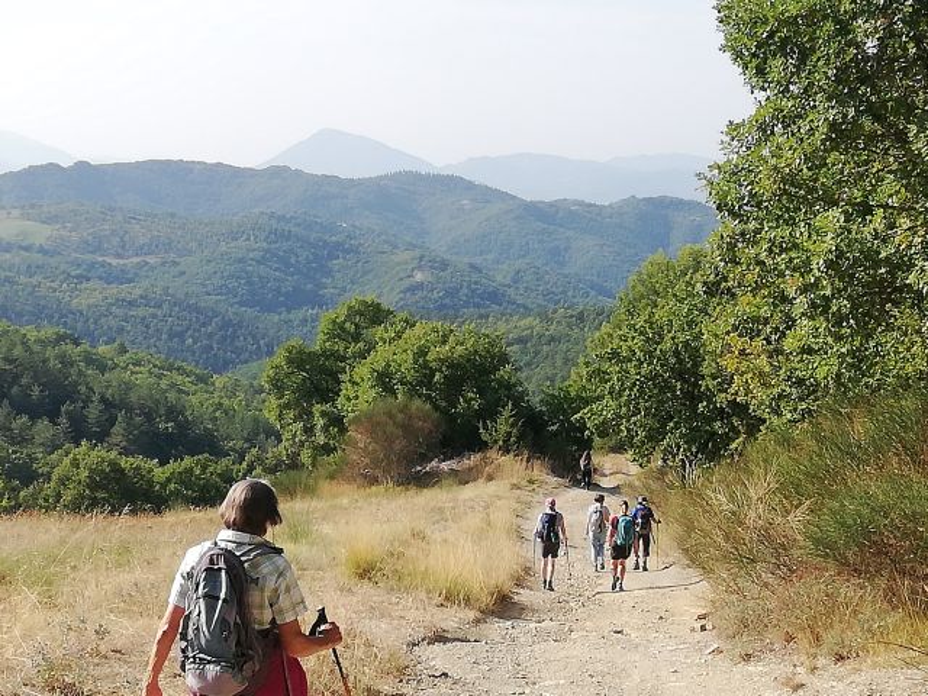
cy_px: 348
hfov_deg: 23.6
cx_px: 464
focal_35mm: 83
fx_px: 2225
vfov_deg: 17.8
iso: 50
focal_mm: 3.81
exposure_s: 1/631
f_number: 2.2
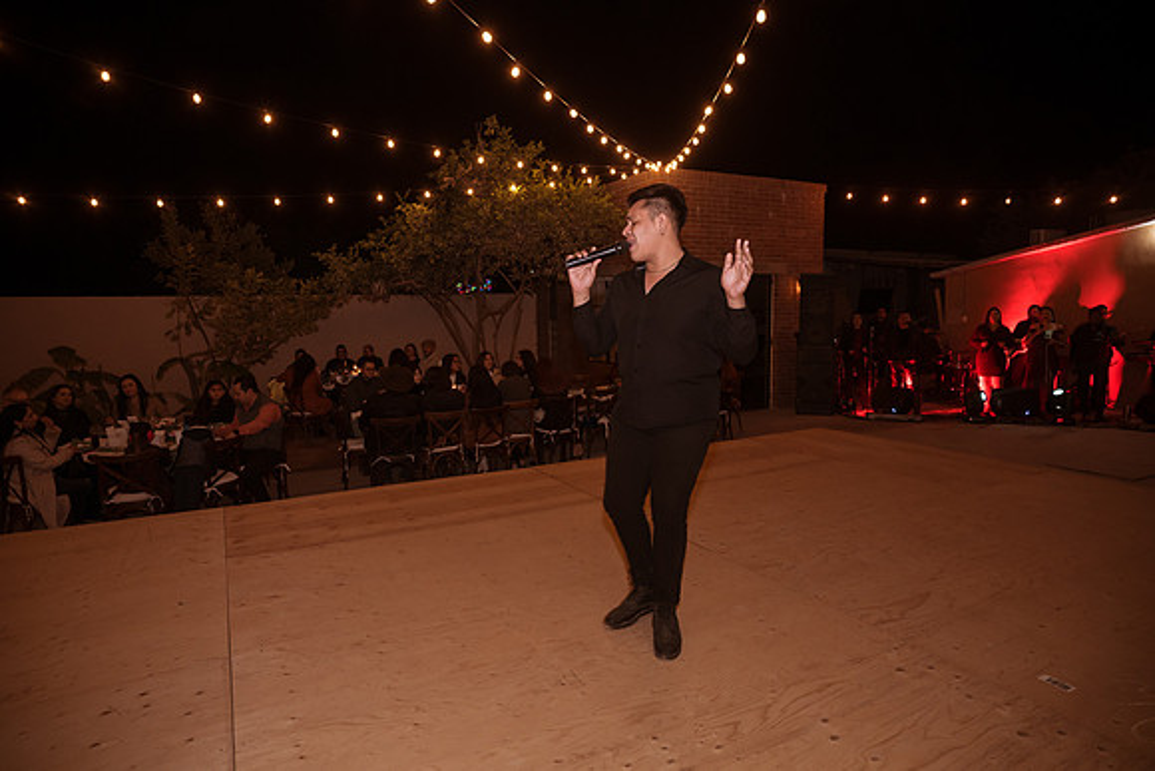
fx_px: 642
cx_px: 578
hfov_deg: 84.0
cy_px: 386
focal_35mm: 20
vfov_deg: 62.0
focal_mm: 20
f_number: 4
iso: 1600
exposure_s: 1/100
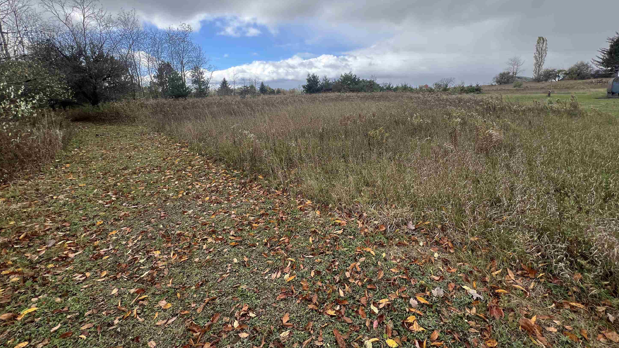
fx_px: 246
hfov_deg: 103.0
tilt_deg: -7.1
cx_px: 318
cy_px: 153
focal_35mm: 15
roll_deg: -2.3
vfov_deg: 70.3
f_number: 1.8
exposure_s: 1/463
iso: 32
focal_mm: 1.57
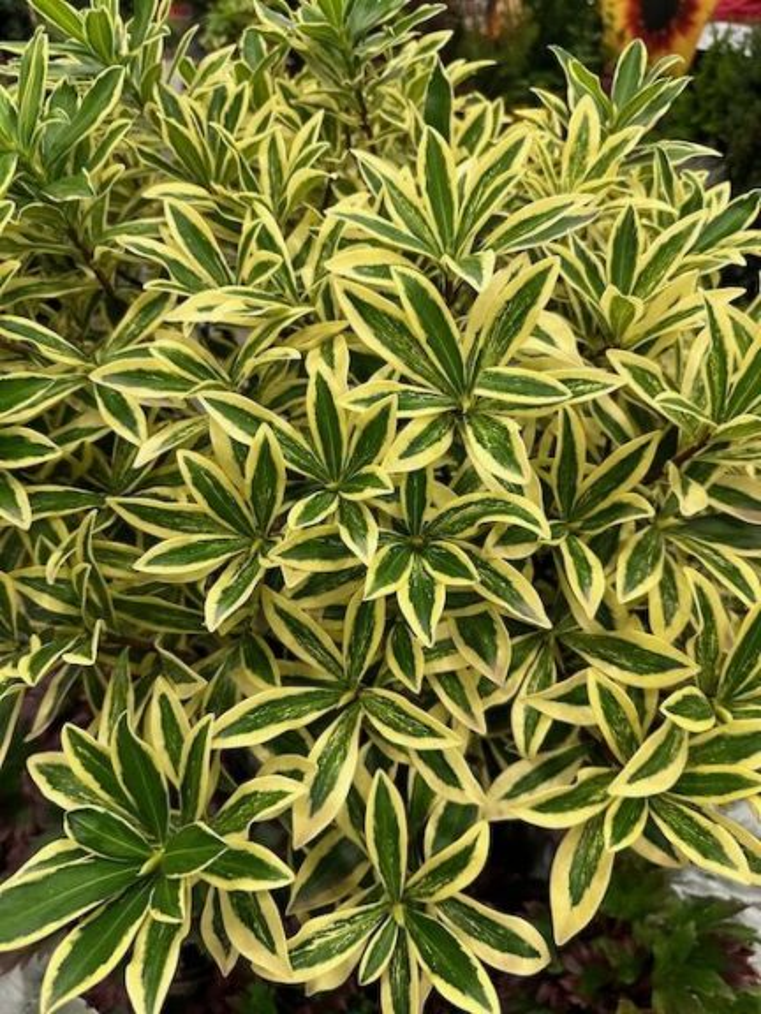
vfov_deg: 71.6
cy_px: 507
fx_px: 703
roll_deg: -1.8
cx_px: 380
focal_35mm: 24
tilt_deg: -36.5
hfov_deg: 56.8
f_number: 1.78
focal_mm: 6.86
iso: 160
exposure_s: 1/60
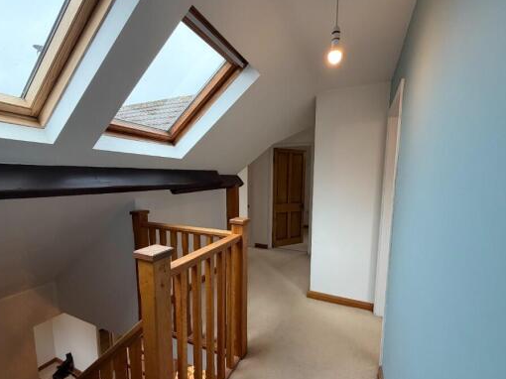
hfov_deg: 94.5
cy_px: 206
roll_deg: -0.1
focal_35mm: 16
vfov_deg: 77.9
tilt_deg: -7.5
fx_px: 234
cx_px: 262
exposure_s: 1/121
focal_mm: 2.22
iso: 64
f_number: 2.2
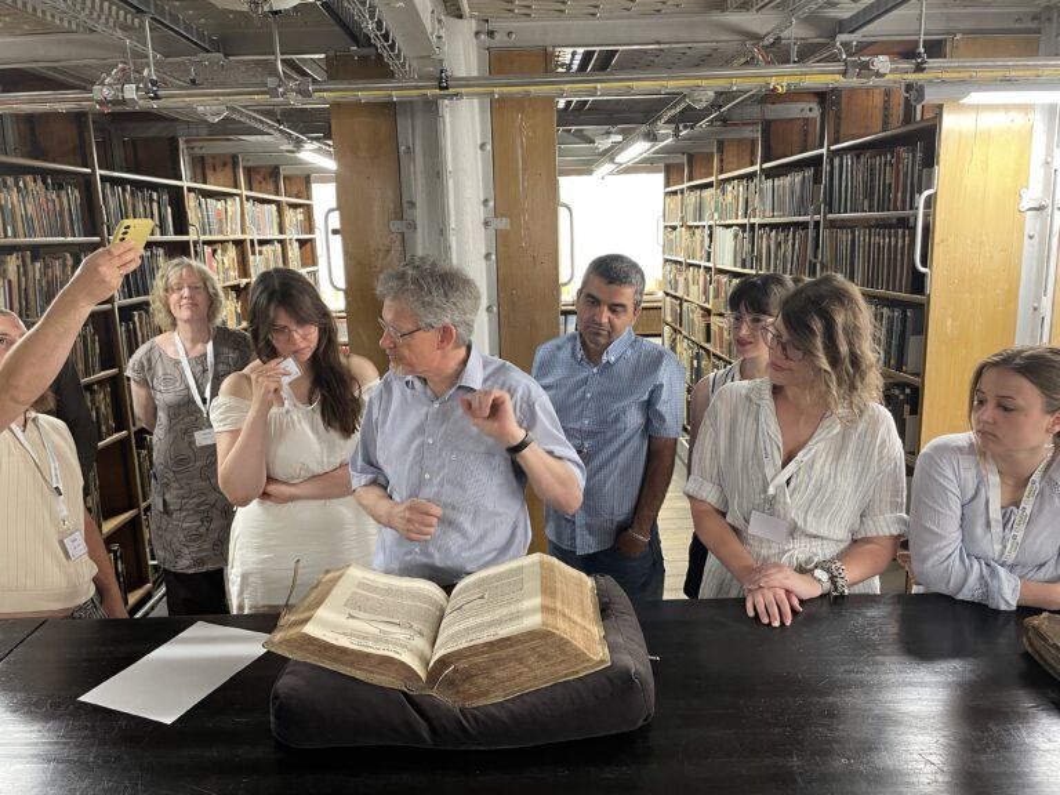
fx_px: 796
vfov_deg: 53.1
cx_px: 530
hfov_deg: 67.3
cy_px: 398
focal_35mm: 26
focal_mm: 4.2
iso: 160
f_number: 1.6
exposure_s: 1/50
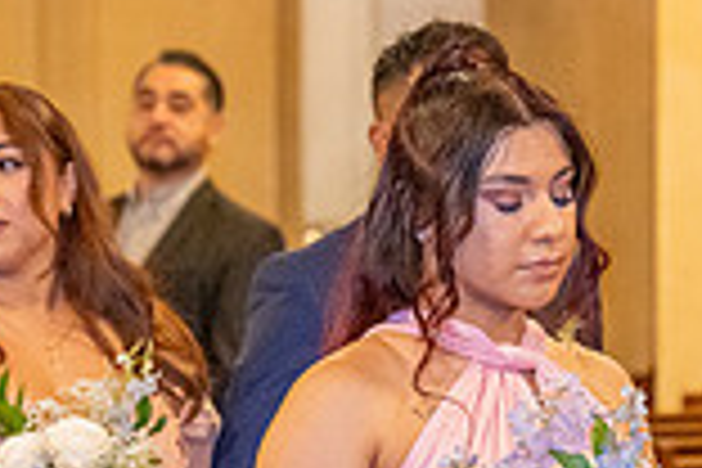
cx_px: 482
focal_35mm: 261
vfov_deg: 5.2
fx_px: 5089
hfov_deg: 7.9
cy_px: 605
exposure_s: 1/200
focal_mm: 70
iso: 2000
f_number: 3.5
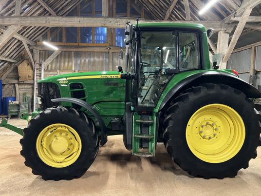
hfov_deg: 67.3
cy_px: 98
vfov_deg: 53.1
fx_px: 196
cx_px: 130
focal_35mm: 26
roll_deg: -0.4
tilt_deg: -3.7
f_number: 1.5
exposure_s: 1/50
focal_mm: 5.7
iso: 500
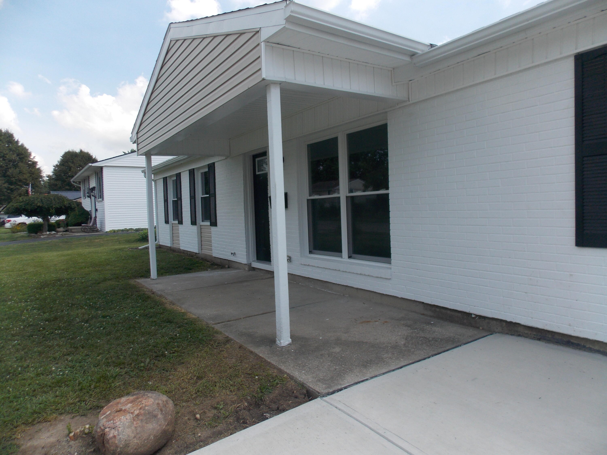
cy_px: 228
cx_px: 304
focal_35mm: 23
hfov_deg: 73.9
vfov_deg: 58.9
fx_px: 403
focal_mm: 4
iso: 80
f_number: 3.1
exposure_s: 1/640
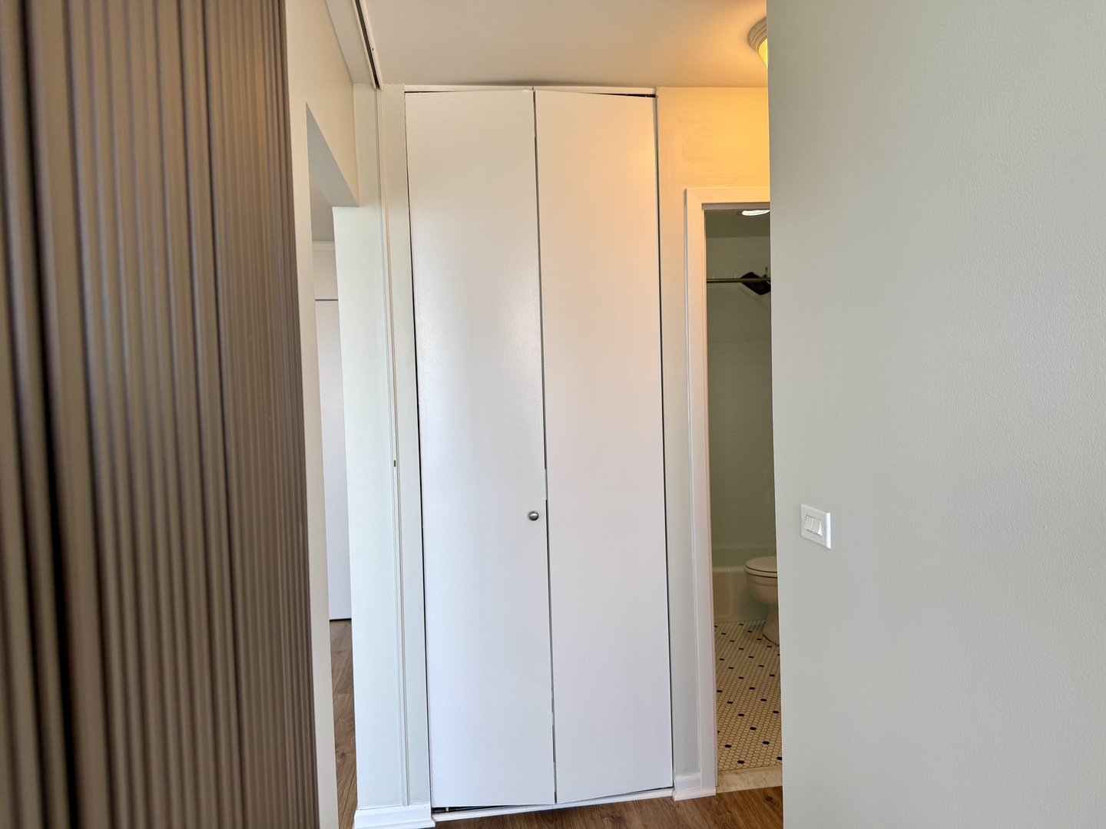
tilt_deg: -1.7
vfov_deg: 56.8
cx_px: 553
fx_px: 767
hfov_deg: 71.6
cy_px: 414
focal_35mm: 24
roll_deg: +2.1
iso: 50
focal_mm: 6.76
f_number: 1.78
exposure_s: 1/121
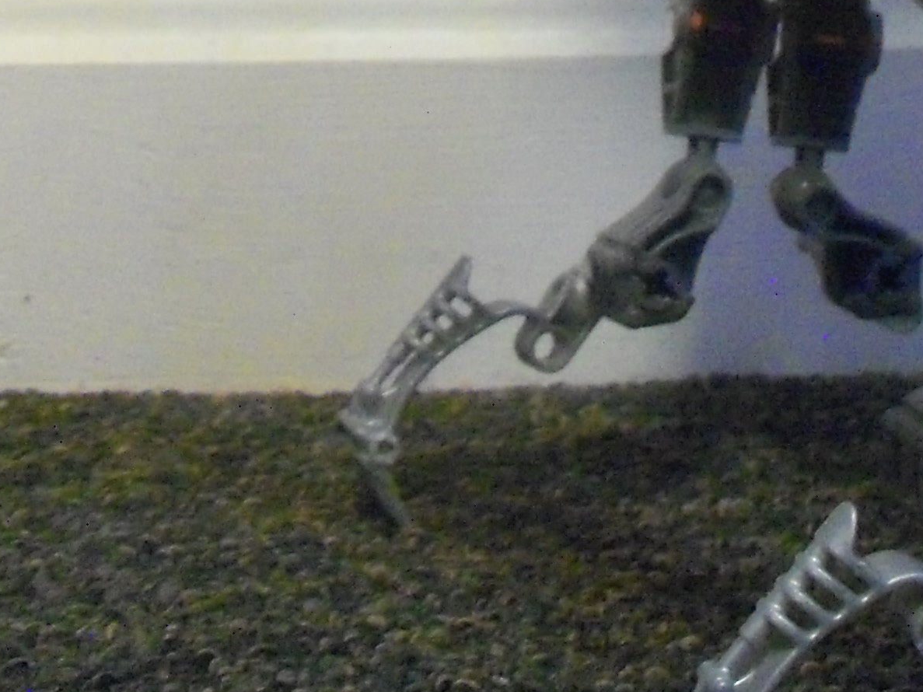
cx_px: 1013
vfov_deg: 11.9
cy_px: -446
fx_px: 3119
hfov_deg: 16.3
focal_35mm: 117
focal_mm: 6.3
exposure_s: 1/3.2
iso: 400
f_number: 3
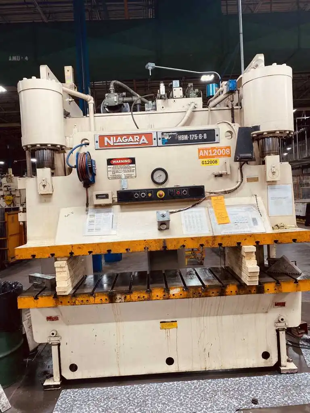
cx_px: 155
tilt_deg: -3.7
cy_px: 206
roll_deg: +4.0
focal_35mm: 26
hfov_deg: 53.1
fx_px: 310
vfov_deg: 67.3
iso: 100
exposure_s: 1/120
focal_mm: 4.25
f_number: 1.8
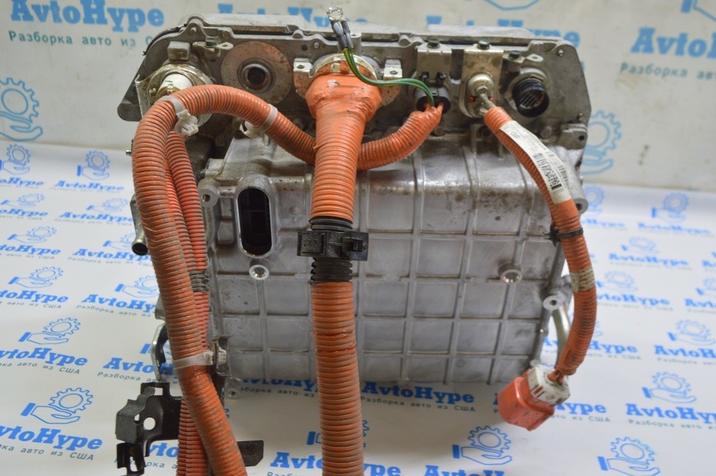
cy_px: 238
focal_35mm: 36
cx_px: 358
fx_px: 715
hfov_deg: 53.2
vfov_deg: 36.8
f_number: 5.6
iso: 400
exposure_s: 1/20
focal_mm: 24
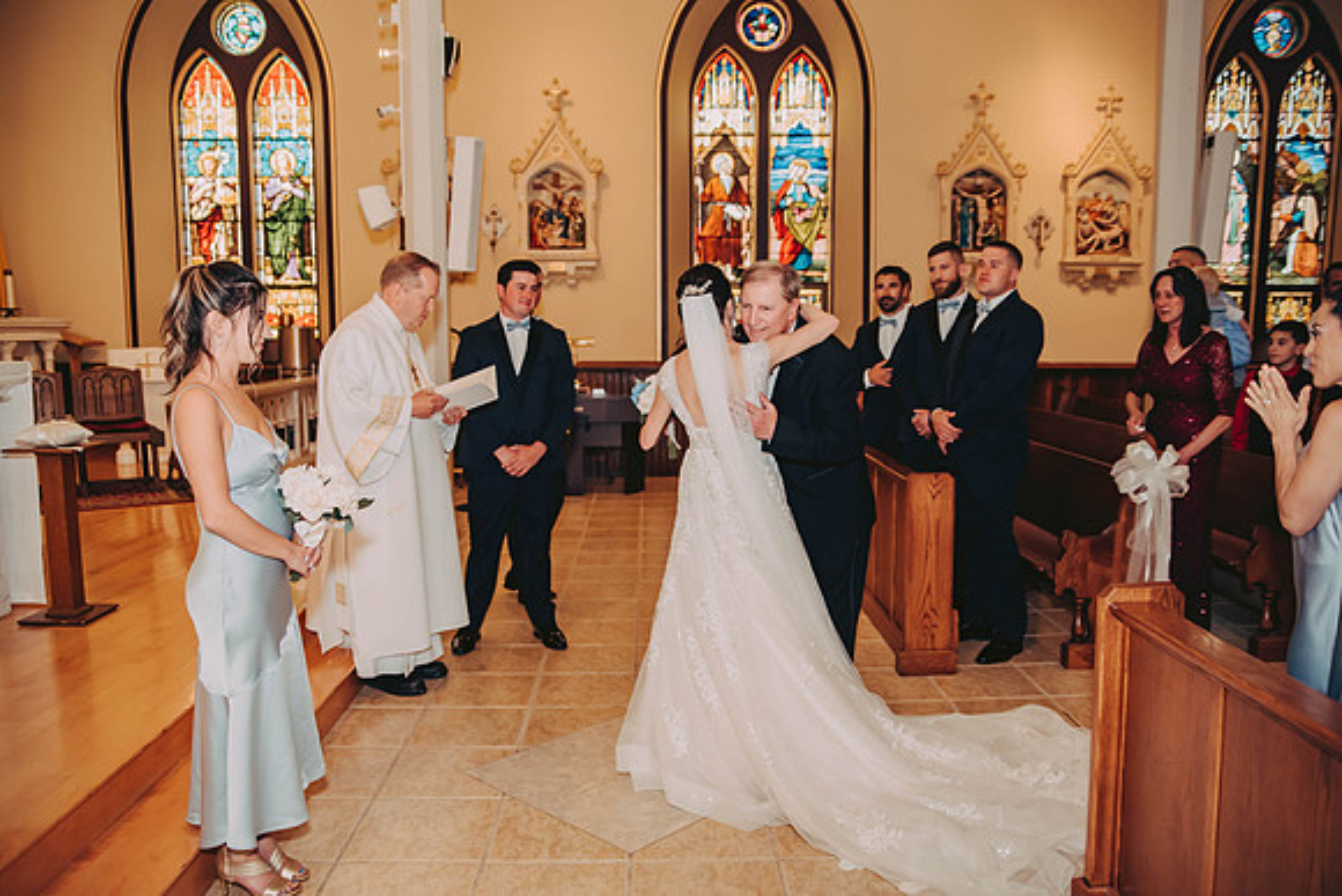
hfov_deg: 65.5
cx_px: 671
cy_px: 448
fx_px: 1044
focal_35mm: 28
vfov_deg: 46.4
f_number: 2.8
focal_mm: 28
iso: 800
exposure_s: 1/100
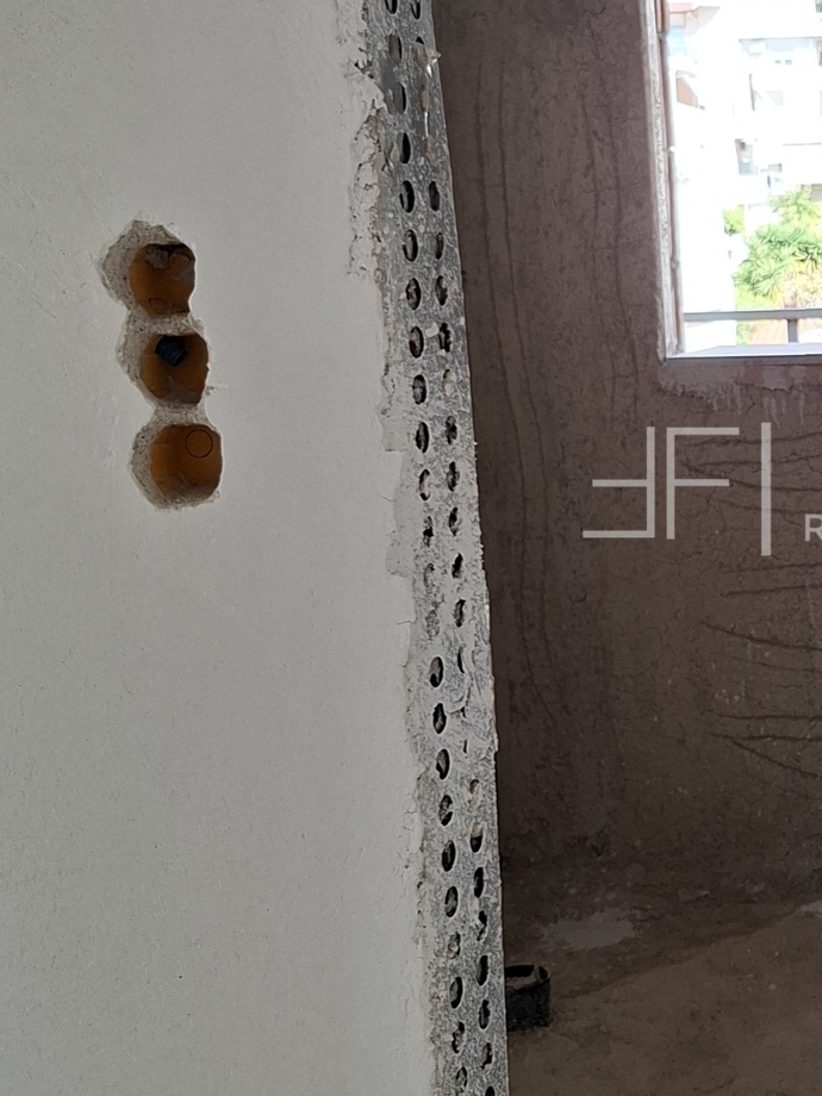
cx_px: 1034
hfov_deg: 21.1
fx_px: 2026
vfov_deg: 30.2
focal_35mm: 64
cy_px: 460
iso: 50
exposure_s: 1/120
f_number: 1.8
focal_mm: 5.54
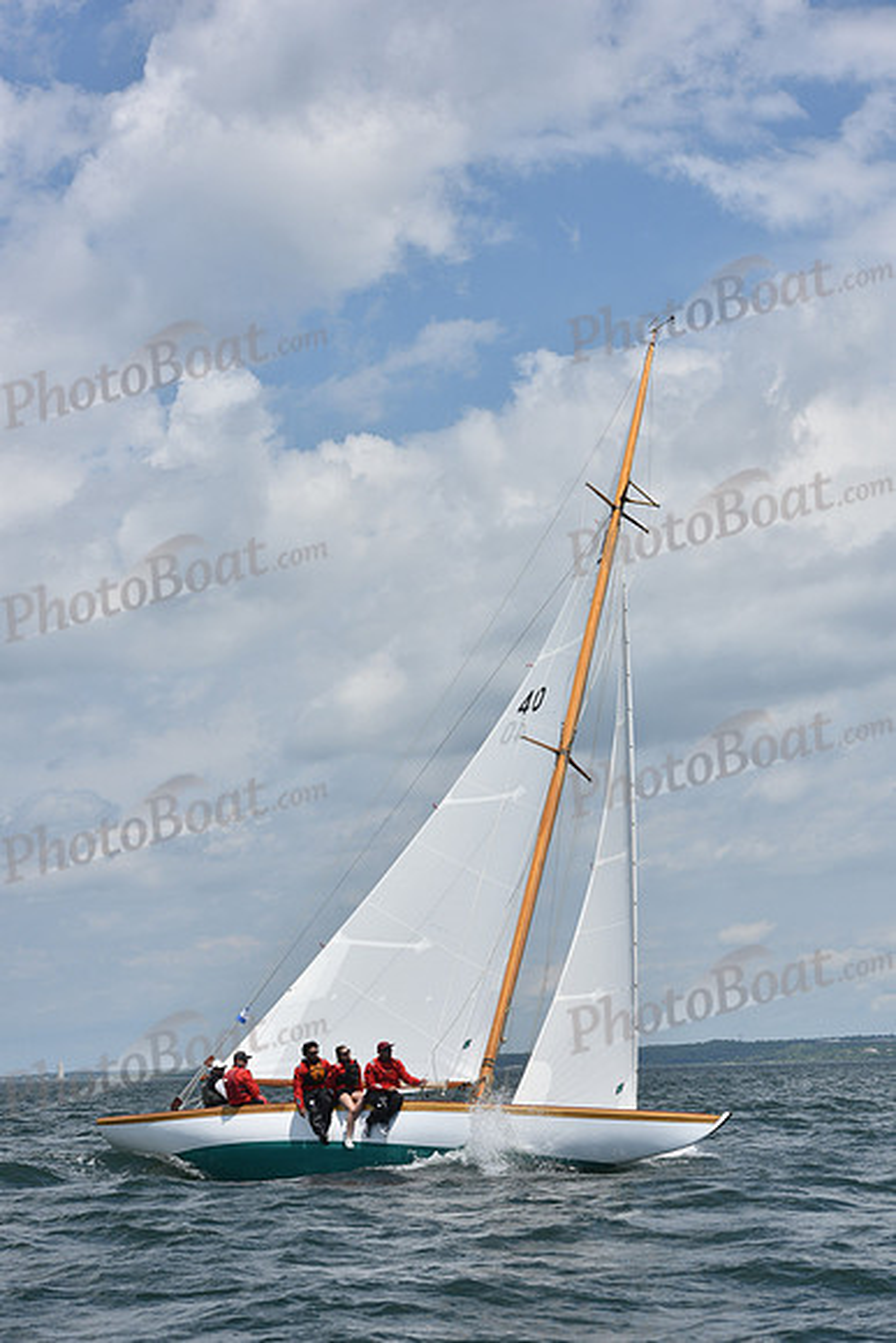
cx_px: 448
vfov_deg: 28.8
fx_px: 2612
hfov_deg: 19.5
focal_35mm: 70
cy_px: 672
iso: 250
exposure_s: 1/1250
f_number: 9
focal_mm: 70
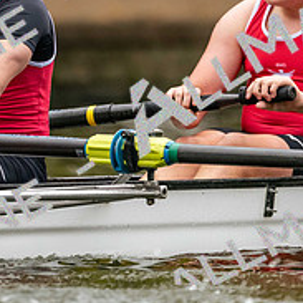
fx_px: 10676
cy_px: 1
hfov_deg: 1.6
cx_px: -12
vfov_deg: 1.6
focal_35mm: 1078
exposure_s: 1/2000
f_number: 4.5
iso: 2500
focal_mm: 400
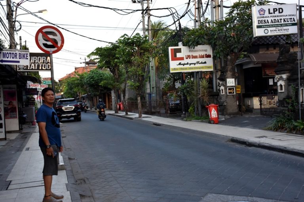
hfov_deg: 47.9
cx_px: 152
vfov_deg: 33.0
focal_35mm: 40
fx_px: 342
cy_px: 101
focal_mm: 27
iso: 800
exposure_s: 1/200
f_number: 7.1
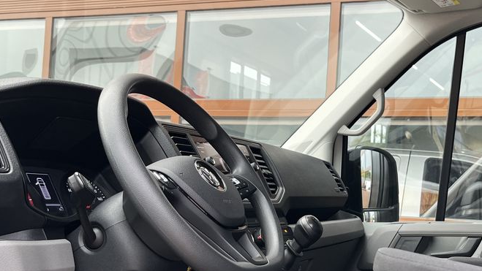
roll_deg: -3.9
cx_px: 361
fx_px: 703
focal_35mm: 55
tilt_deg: +0.9
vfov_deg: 21.7
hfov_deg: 36.9
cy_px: 197
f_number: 1.6
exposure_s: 1/121
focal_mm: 5.1
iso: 50
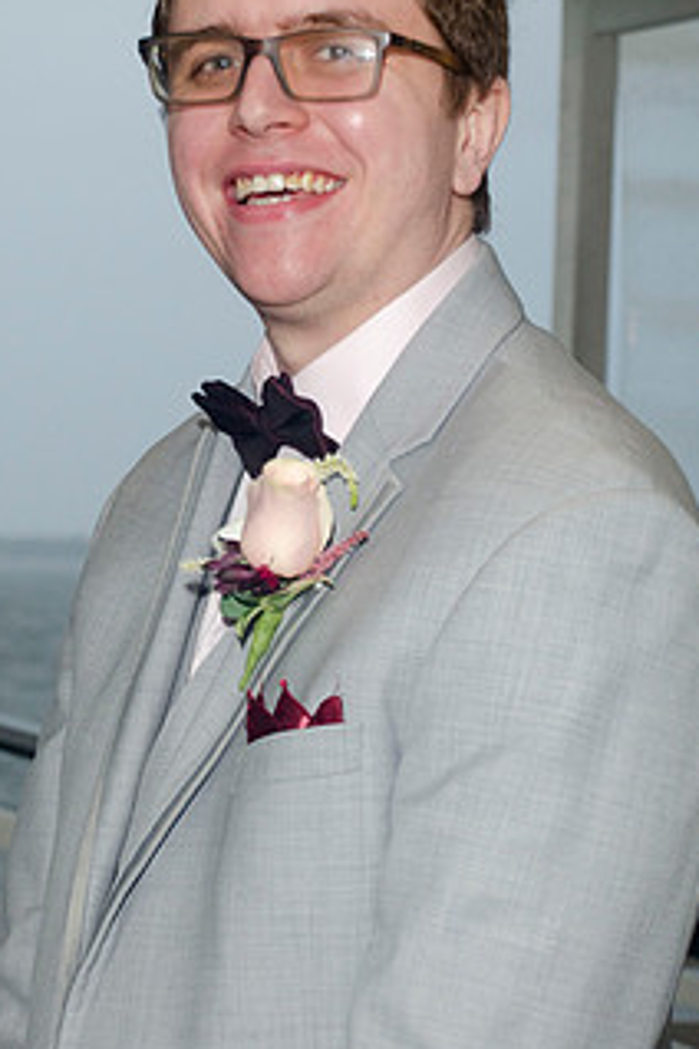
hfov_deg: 12.5
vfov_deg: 18.6
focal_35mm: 110
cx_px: 317
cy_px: 541
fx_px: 3203
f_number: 5.6
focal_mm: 52
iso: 400
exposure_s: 1/60
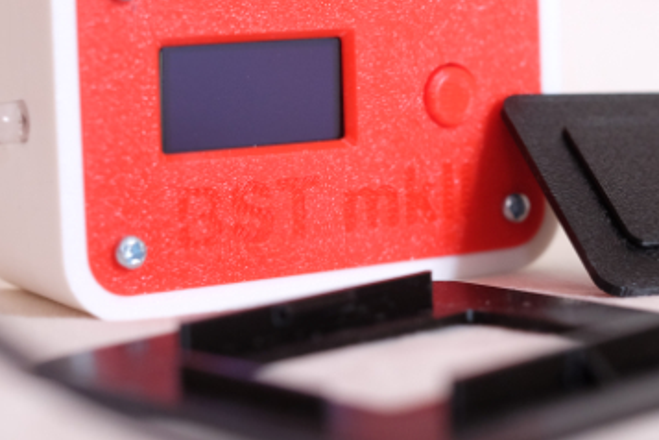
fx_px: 1629
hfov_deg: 22.8
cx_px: 421
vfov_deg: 15.4
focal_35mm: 89
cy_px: 189
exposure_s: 1/28
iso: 1600
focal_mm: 35
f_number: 4
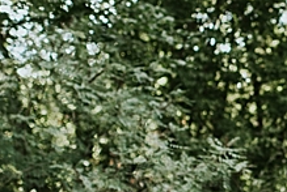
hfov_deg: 13.2
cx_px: 372
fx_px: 1198
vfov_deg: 9.1
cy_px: 183
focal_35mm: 150
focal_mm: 35
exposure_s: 1/800
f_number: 2.2
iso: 320
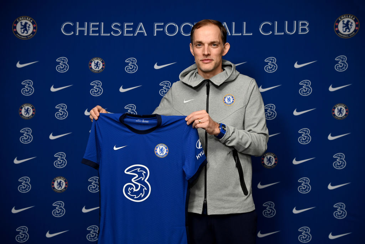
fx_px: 355
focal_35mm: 35
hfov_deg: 54.4
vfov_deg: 37.9
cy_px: 122
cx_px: 182
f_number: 5.6
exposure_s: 1/250
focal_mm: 35
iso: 1000
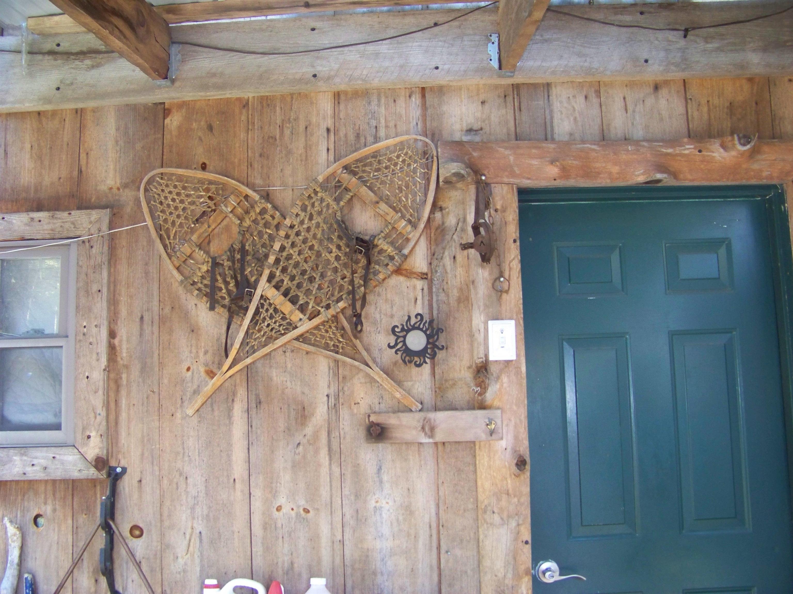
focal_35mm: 36
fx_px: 825
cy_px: 297
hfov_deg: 51.4
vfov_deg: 39.7
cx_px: 396
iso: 200
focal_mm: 5.85
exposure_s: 1/30
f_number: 2.8
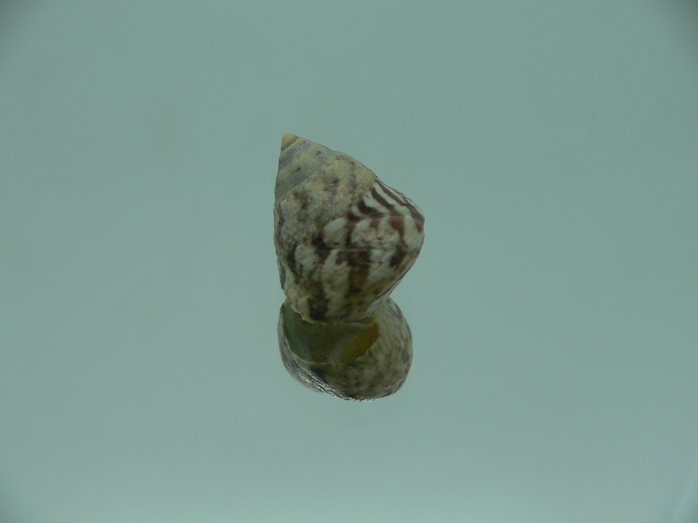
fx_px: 726
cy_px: 269
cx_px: 339
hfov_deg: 51.3
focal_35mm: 36
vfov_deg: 39.7
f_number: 2.8
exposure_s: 1/80
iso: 80
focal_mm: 4.6
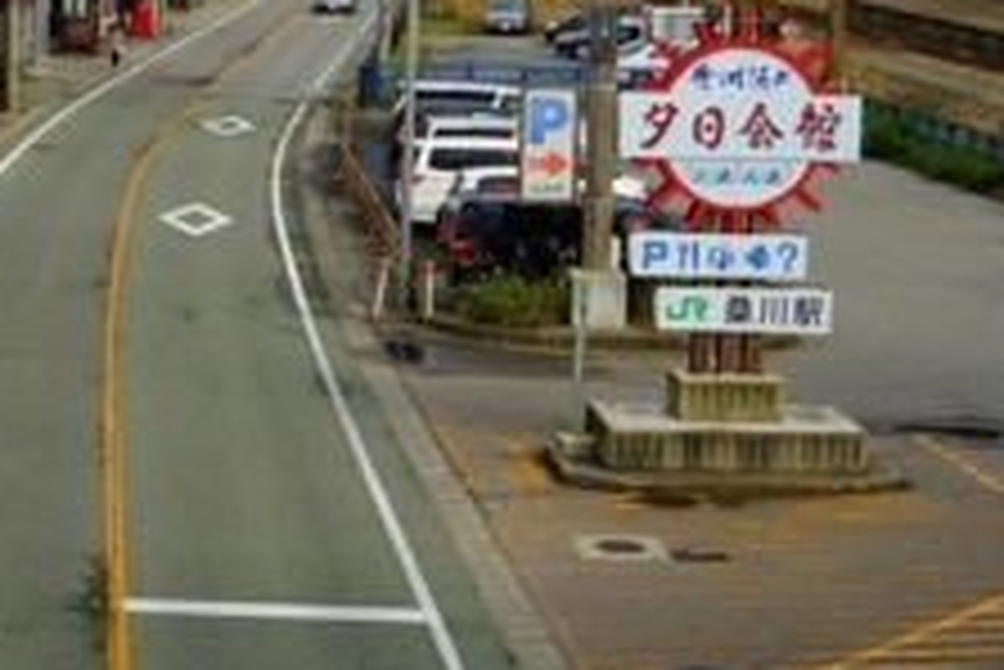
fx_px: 2902
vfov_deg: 13.2
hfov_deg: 19.3
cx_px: 113
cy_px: 193
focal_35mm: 104
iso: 100
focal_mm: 29
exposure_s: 1/100
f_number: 9
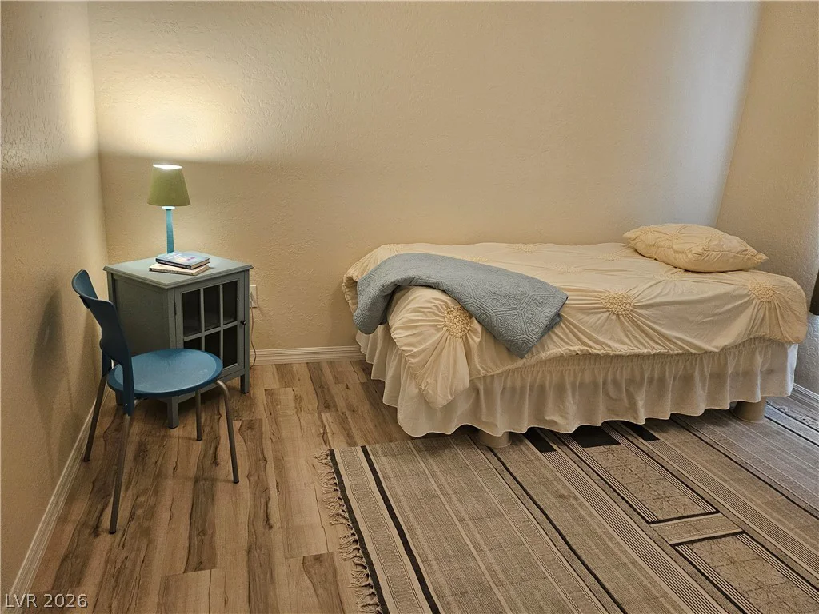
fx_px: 568
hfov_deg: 71.6
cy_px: 307
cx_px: 410
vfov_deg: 56.8
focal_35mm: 24
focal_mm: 5
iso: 500
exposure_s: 1/120
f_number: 1.8
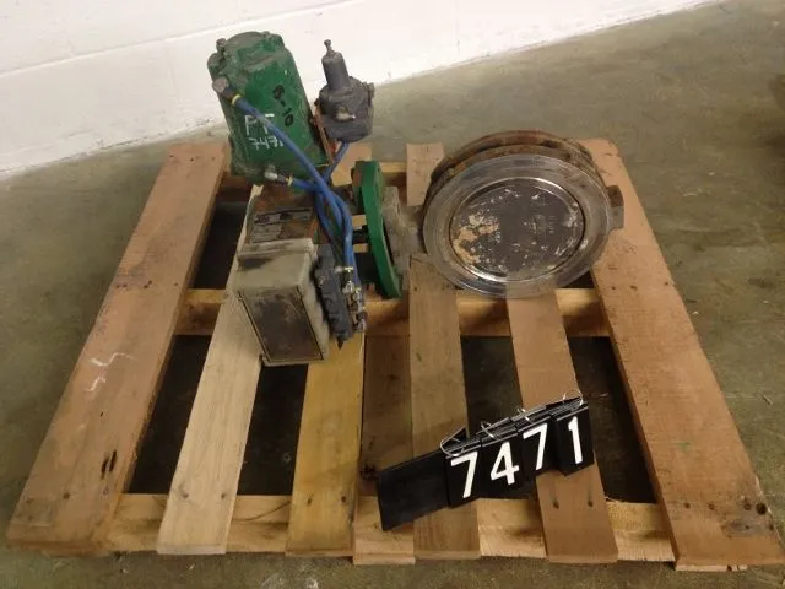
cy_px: 294
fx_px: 794
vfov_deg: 40.7
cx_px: 392
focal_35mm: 35
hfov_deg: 52.6
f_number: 2.4
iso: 200
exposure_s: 1/20
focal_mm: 4.28
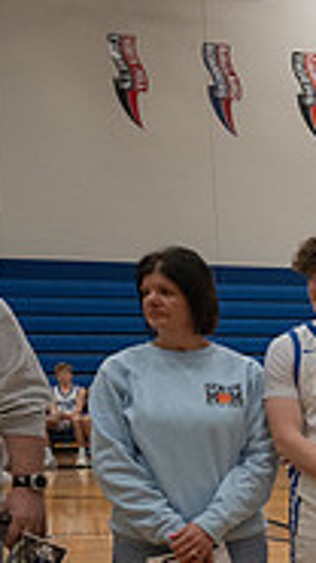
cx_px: 842
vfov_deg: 26.0
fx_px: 1177
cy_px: 510
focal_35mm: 79
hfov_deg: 11.5
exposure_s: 1/400
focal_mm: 24
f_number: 3.5
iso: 2500
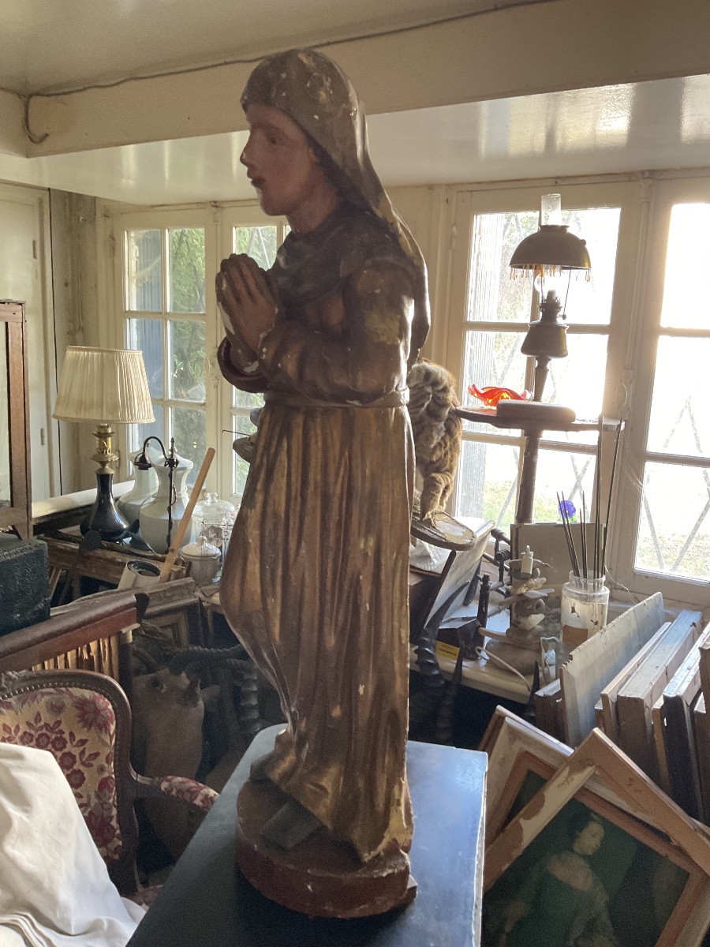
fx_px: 793
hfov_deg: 48.2
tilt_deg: -11.1
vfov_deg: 61.7
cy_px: 474
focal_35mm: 29
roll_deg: -2.0
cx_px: 355
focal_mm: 3
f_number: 1.8
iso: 200
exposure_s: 1/60
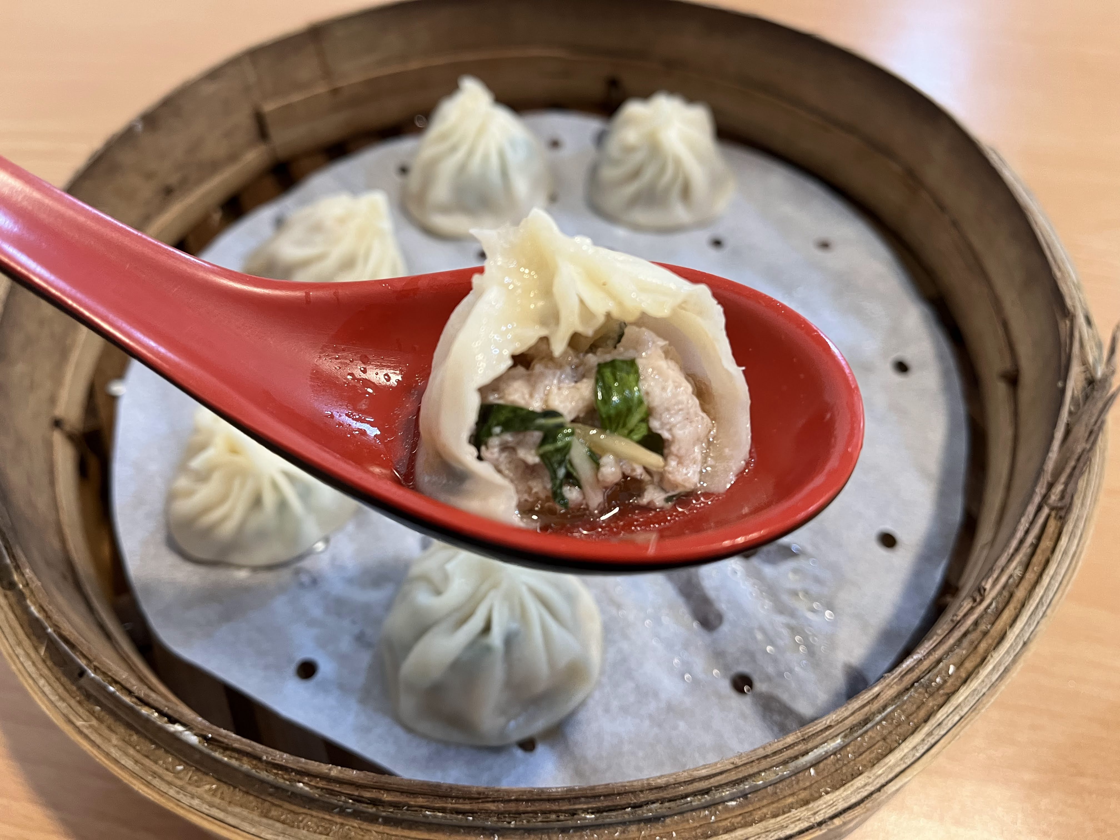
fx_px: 841
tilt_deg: -54.0
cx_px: 560
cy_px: 420
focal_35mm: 26
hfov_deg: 67.3
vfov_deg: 53.1
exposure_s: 1/60
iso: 200
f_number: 1.6
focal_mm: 5.1
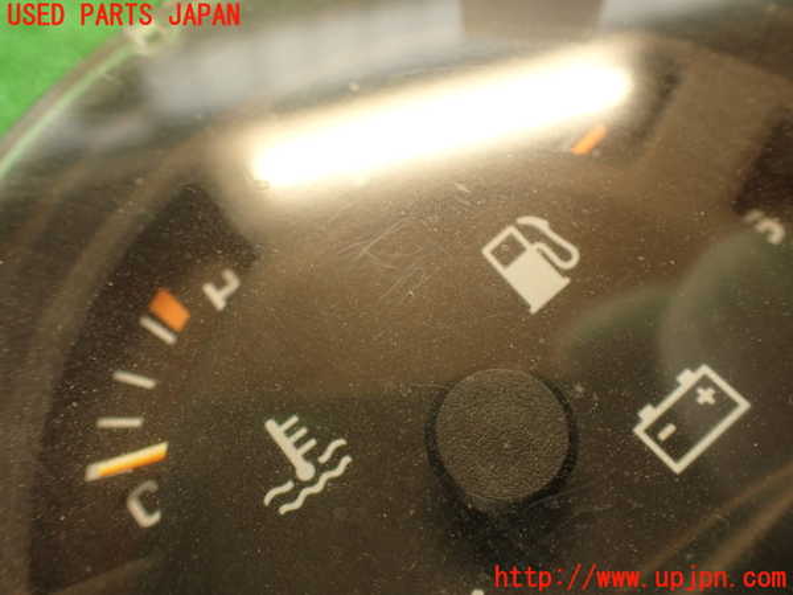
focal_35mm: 30
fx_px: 687
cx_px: 396
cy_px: 298
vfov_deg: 46.8
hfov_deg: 60.0
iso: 200
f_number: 2.3
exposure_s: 1/40
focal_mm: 5.4
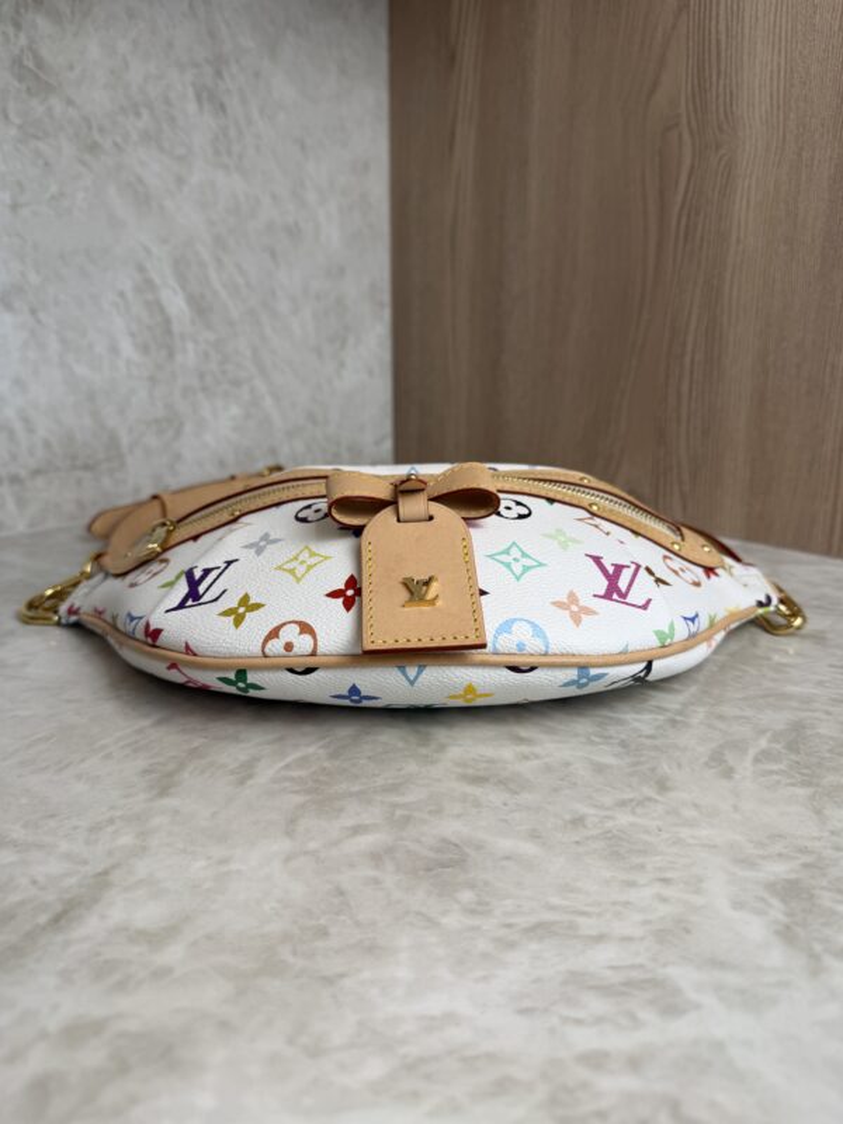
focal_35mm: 24
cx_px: 422
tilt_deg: -15.7
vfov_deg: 71.6
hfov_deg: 56.8
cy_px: 562
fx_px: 779
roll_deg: -0.8
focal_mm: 6.76
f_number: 1.78
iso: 64
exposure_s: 1/218
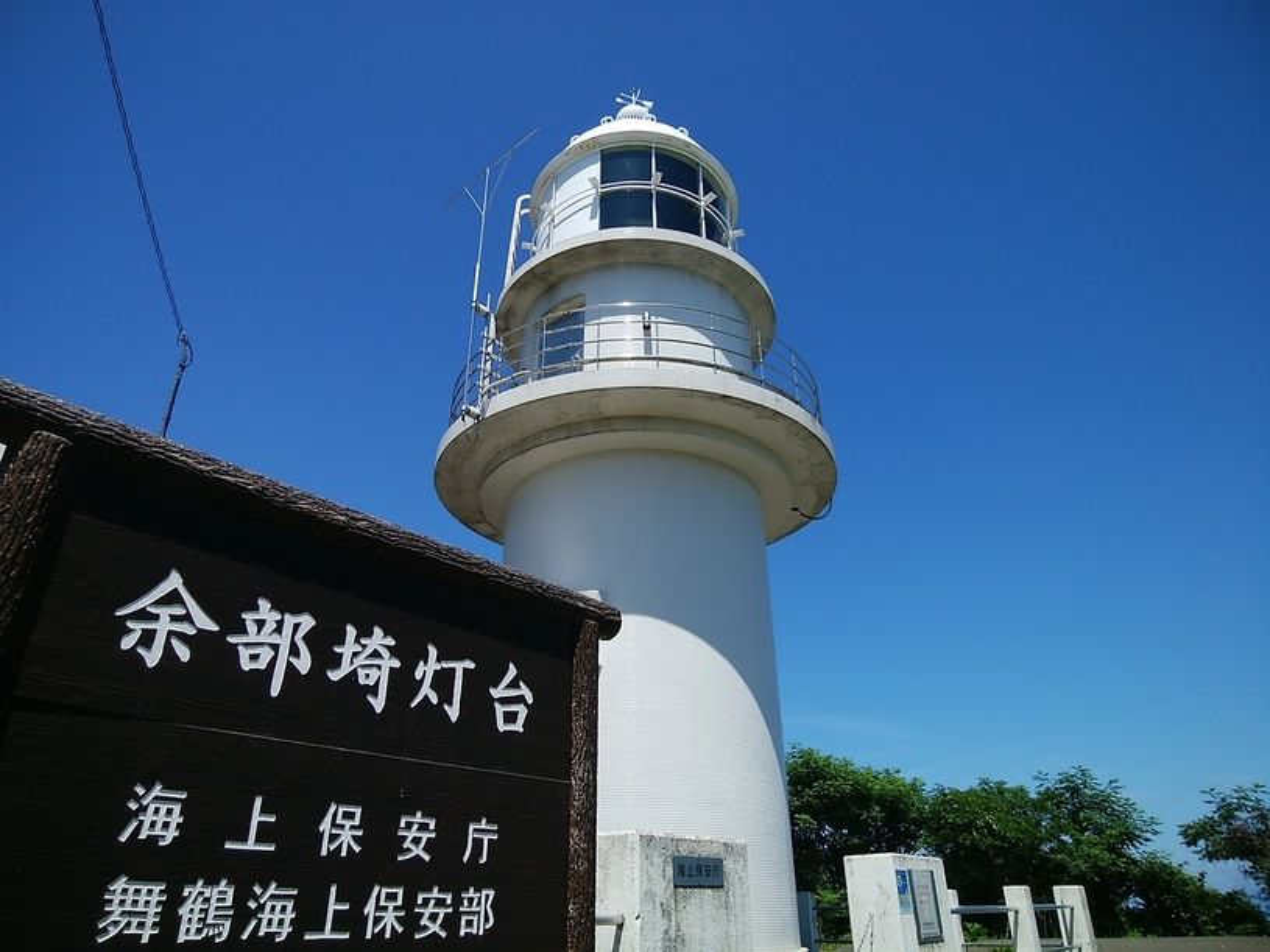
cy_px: 476
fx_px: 807
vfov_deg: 61.1
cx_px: 635
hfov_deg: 76.4
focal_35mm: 22
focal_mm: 3
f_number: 2
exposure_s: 1/1789
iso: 32
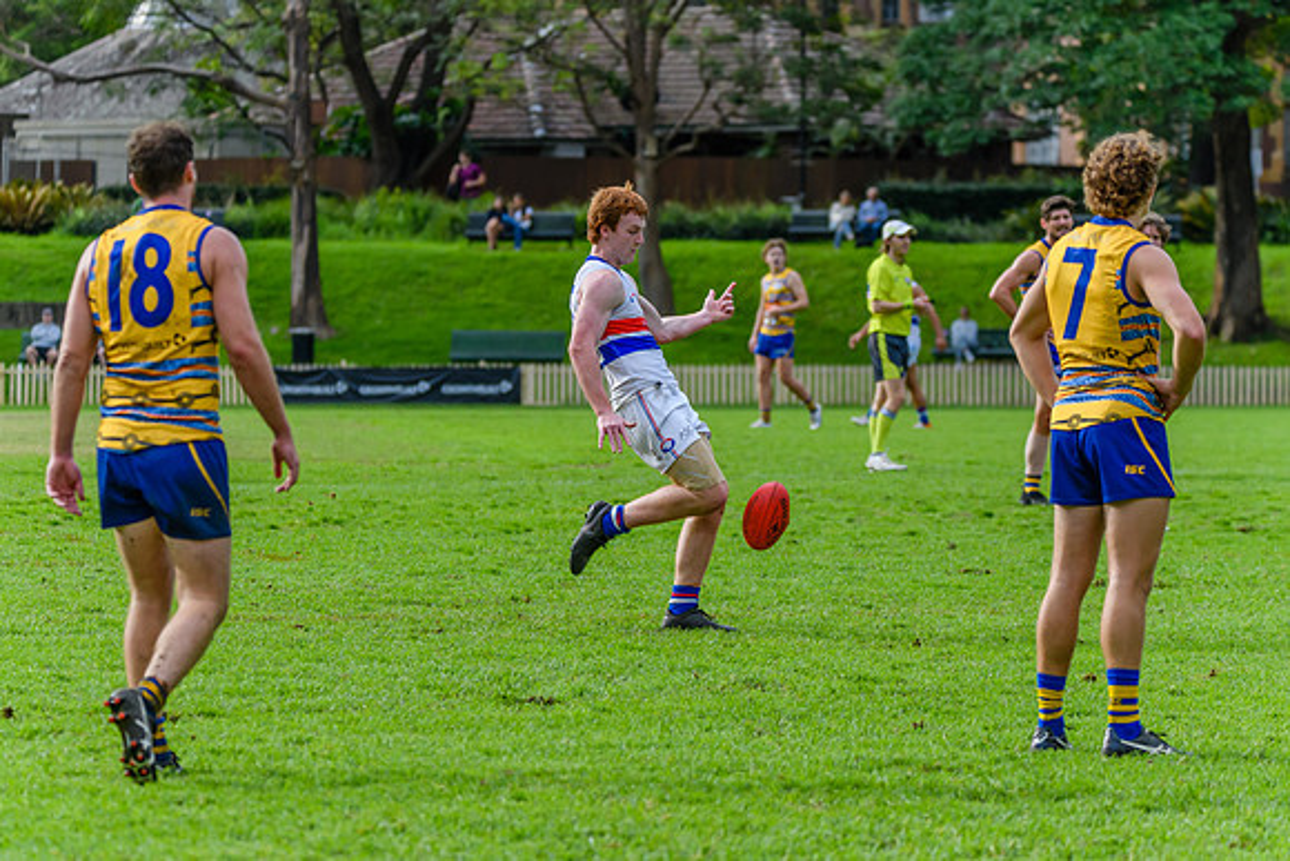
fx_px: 7911
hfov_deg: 9.3
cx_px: 640
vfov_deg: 6.2
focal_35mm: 221
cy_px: 409
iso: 1000
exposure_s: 1/1600
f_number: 5
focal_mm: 190
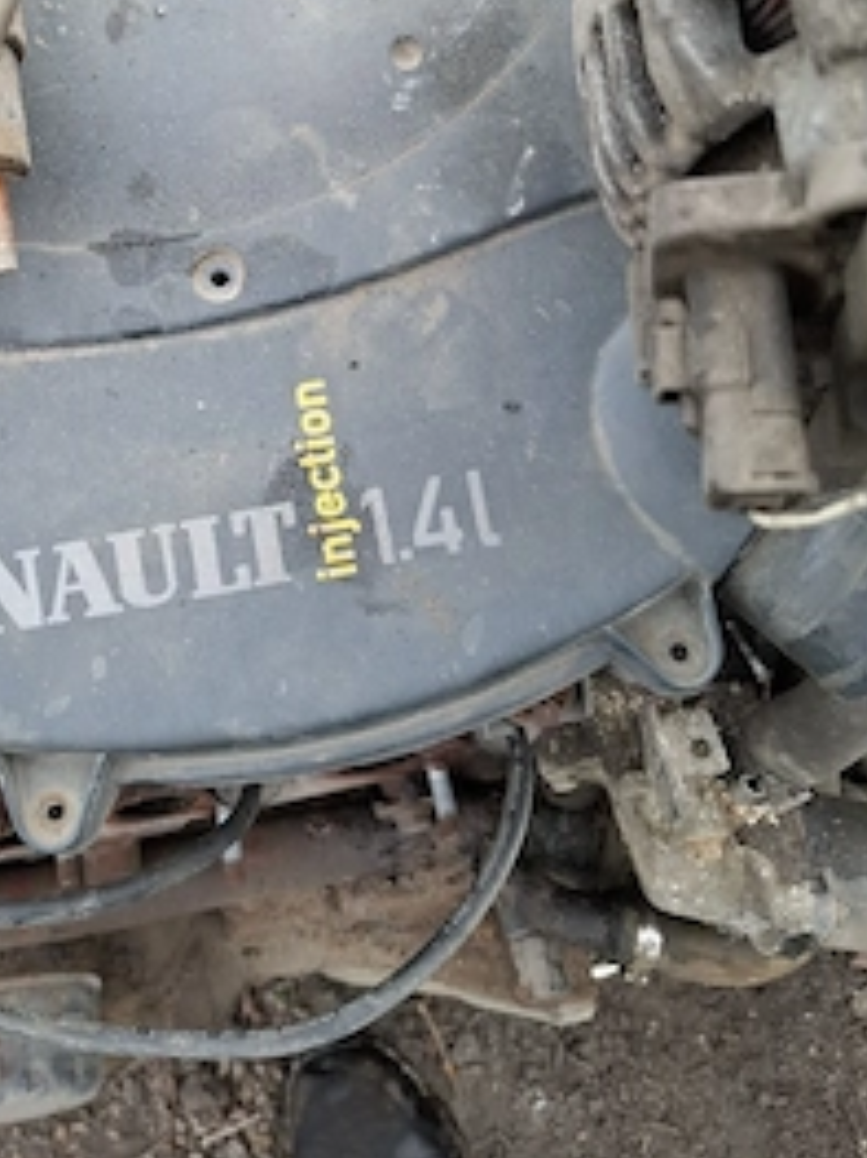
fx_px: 1170
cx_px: 273
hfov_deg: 40.1
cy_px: 361
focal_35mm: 35
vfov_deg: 51.4
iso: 50
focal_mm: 5.54
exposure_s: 1/159
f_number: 1.8
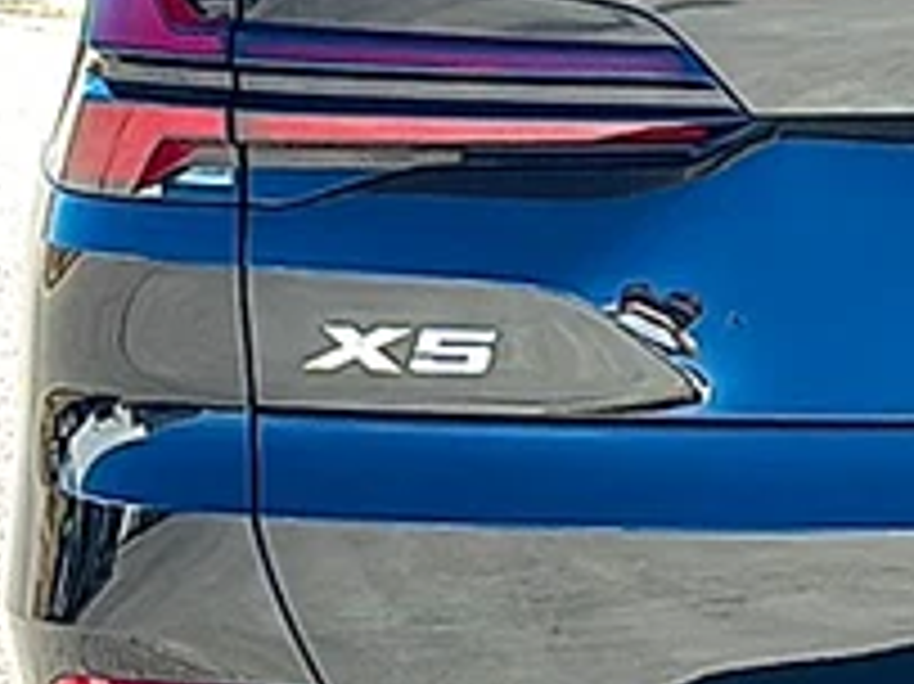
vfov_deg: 10.7
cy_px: 299
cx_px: 1198
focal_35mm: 138
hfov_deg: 13.8
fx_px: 3642
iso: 80
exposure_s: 1/2481
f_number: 1.78
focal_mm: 6.86
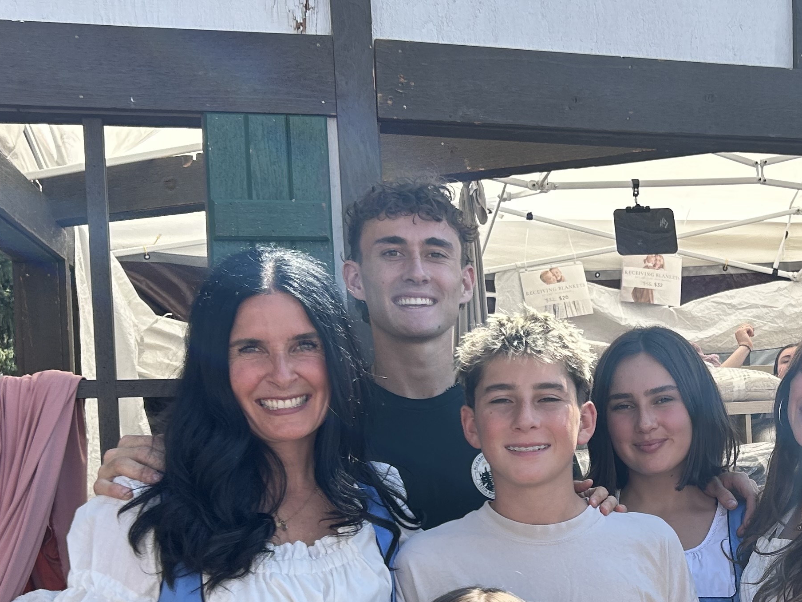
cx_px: 676
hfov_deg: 32.1
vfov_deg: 24.9
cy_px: 457
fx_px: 1344
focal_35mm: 58
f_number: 1.5
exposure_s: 1/1252
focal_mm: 5.7
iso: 50
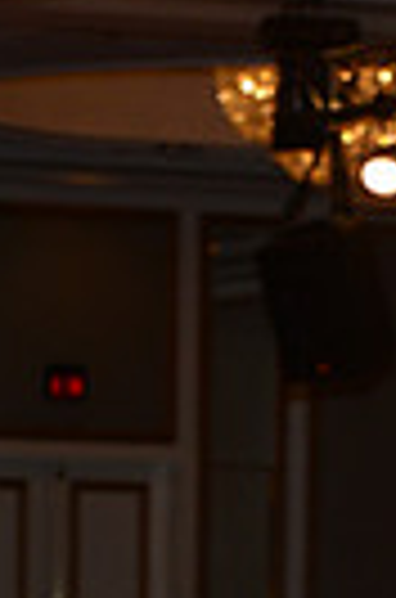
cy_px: 1272
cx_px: 245
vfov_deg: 5.7
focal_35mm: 350
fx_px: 5805
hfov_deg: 3.9
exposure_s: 1/250
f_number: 5.6
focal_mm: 80
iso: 1000
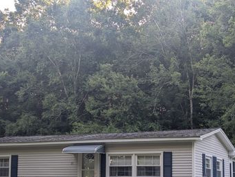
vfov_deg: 20.9
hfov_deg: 27.7
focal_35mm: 70
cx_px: 112
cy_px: 128
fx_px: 476
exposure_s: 1/190
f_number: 1.85
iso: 41
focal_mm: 6.81
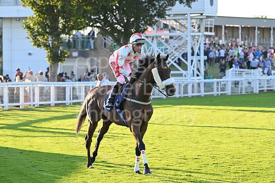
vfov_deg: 9.2
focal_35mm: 150
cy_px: 92
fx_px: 1146
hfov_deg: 13.7
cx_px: 138
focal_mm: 150
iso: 1000
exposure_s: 1/800
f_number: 5.6
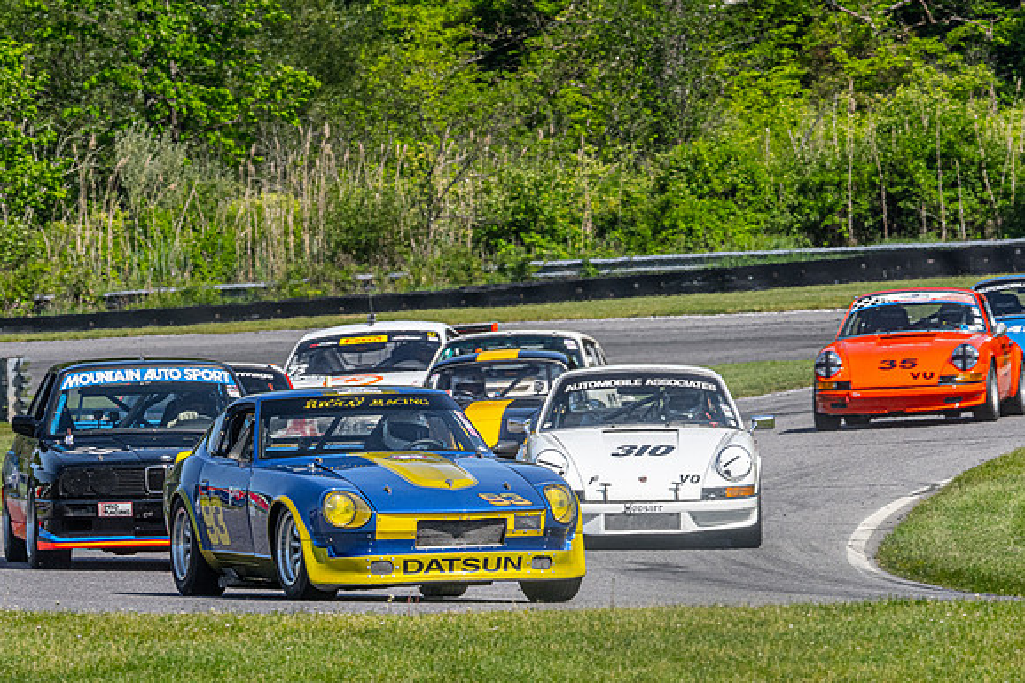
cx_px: 493
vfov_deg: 2.1
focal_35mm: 651
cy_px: 390
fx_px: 18529
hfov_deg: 3.2
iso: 400
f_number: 11
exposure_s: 1/640
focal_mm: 300
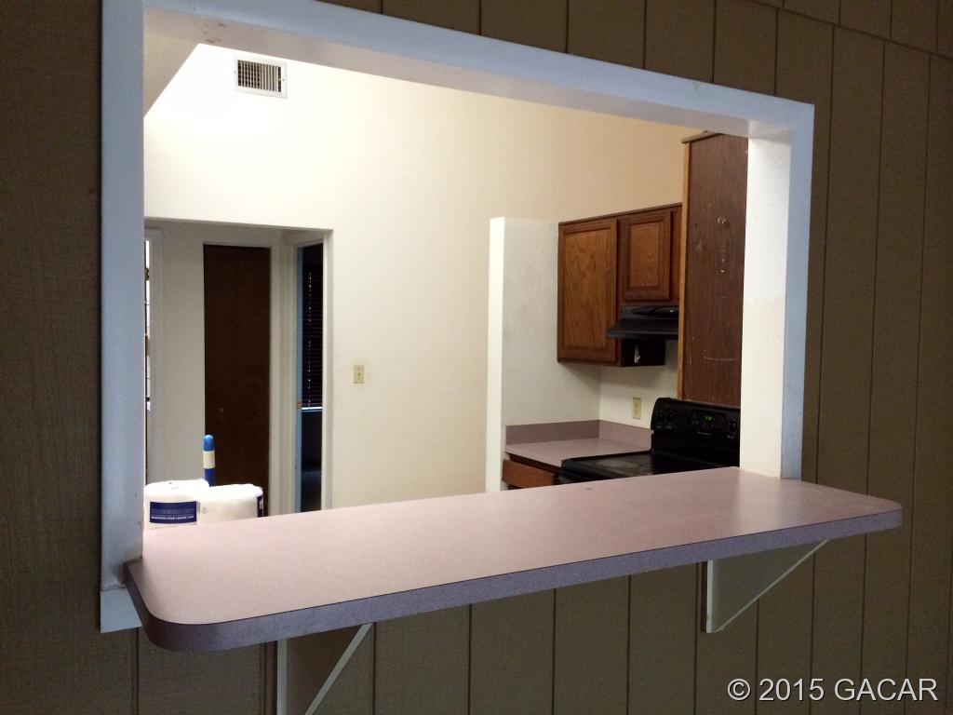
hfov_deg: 60.0
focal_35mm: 30
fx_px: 826
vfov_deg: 46.8
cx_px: 476
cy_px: 358
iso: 250
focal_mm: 4.12
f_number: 2.2
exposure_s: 1/30
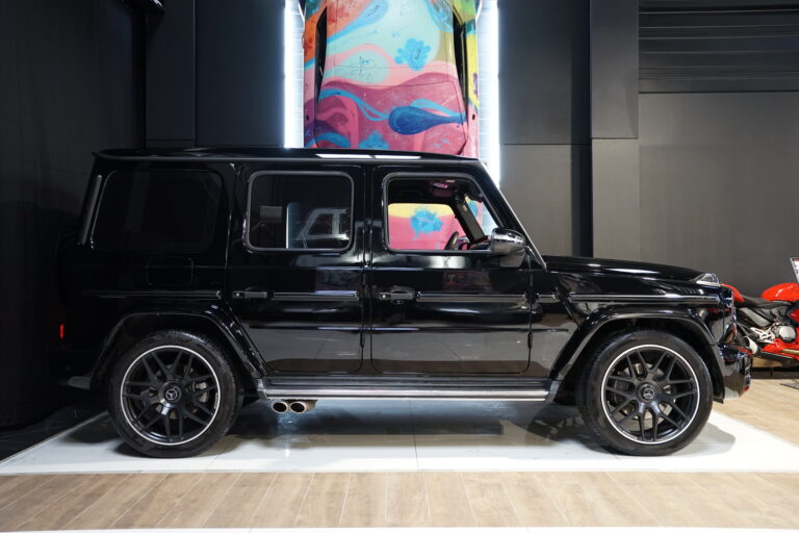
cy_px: 266
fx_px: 710
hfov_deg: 58.7
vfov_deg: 41.1
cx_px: 400
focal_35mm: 32
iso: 1600
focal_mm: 32
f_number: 2.8
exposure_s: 1/80
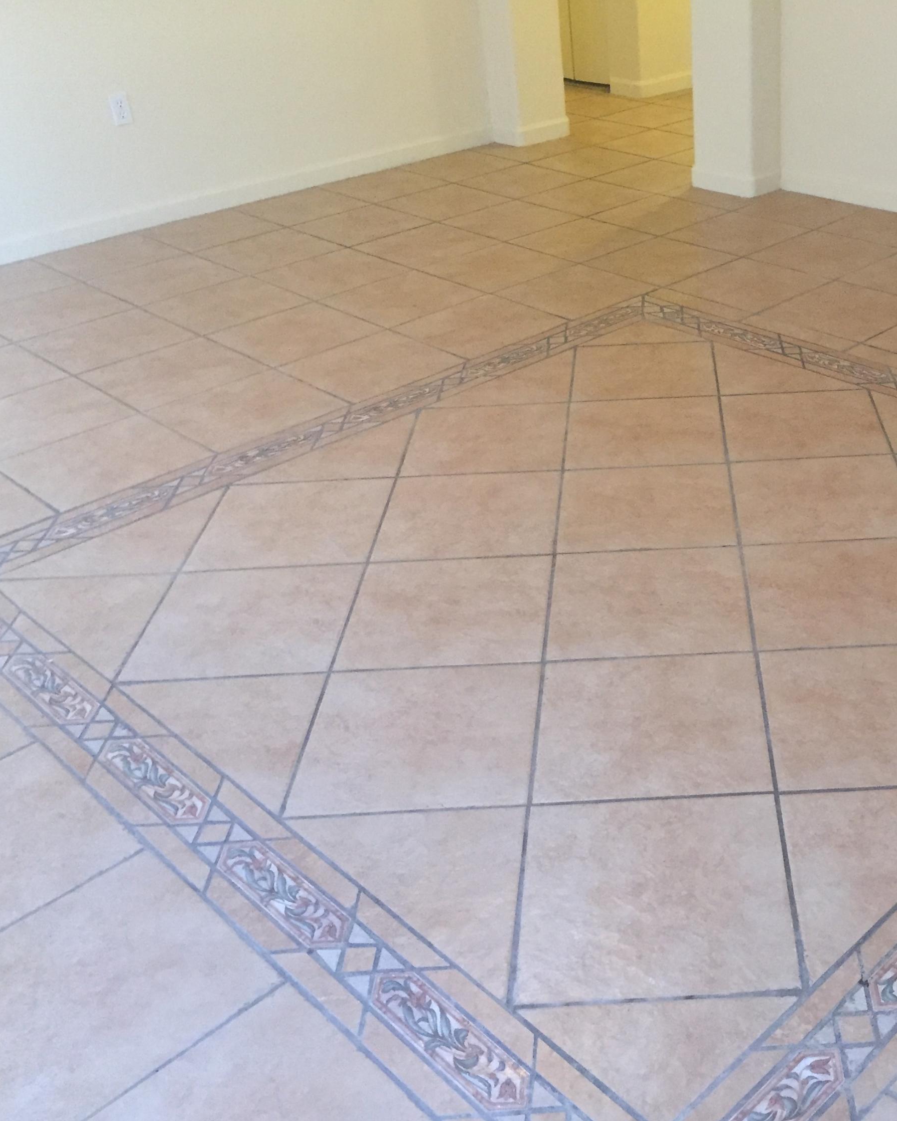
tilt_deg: -30.3
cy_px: 562
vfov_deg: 47.9
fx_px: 1261
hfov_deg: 38.1
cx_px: 679
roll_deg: +2.5
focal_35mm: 38
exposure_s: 1/30
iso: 160
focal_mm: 4.15
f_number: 2.2
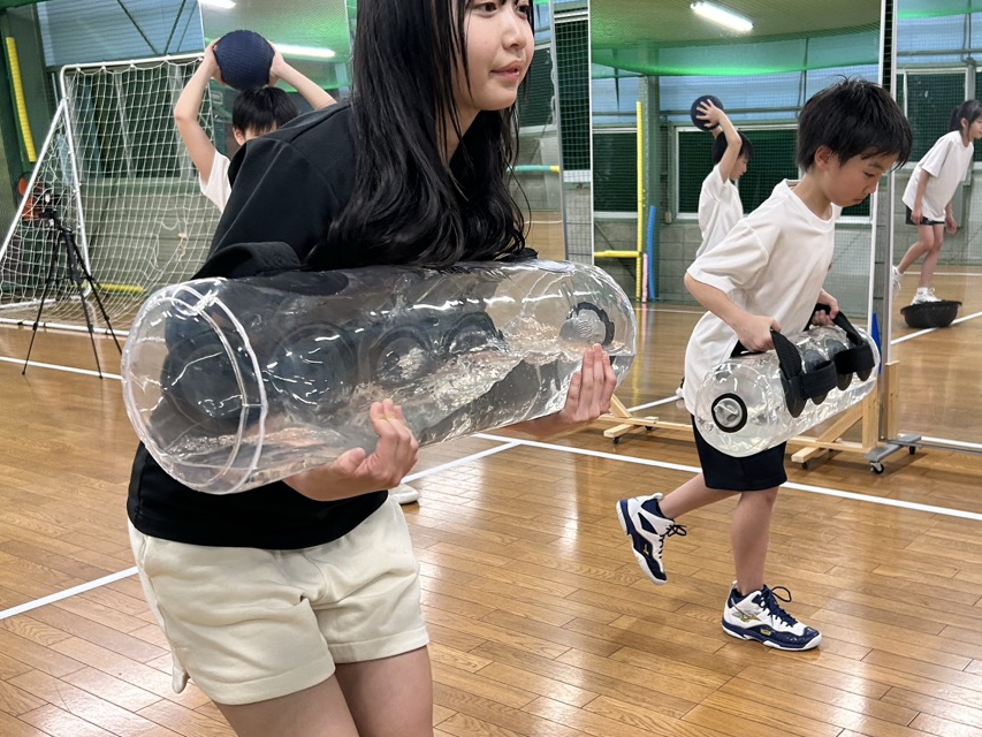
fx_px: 1107
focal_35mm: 39
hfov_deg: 47.4
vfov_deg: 36.7
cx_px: 614
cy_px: 428
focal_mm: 5.7
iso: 160
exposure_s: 1/60
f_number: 1.5
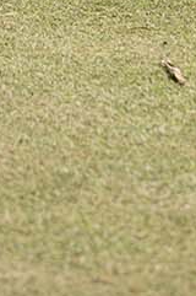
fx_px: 5634
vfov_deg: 3.0
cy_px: -582
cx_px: -202
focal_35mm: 688
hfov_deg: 2.0
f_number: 4
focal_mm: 115
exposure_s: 1/2500
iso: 560
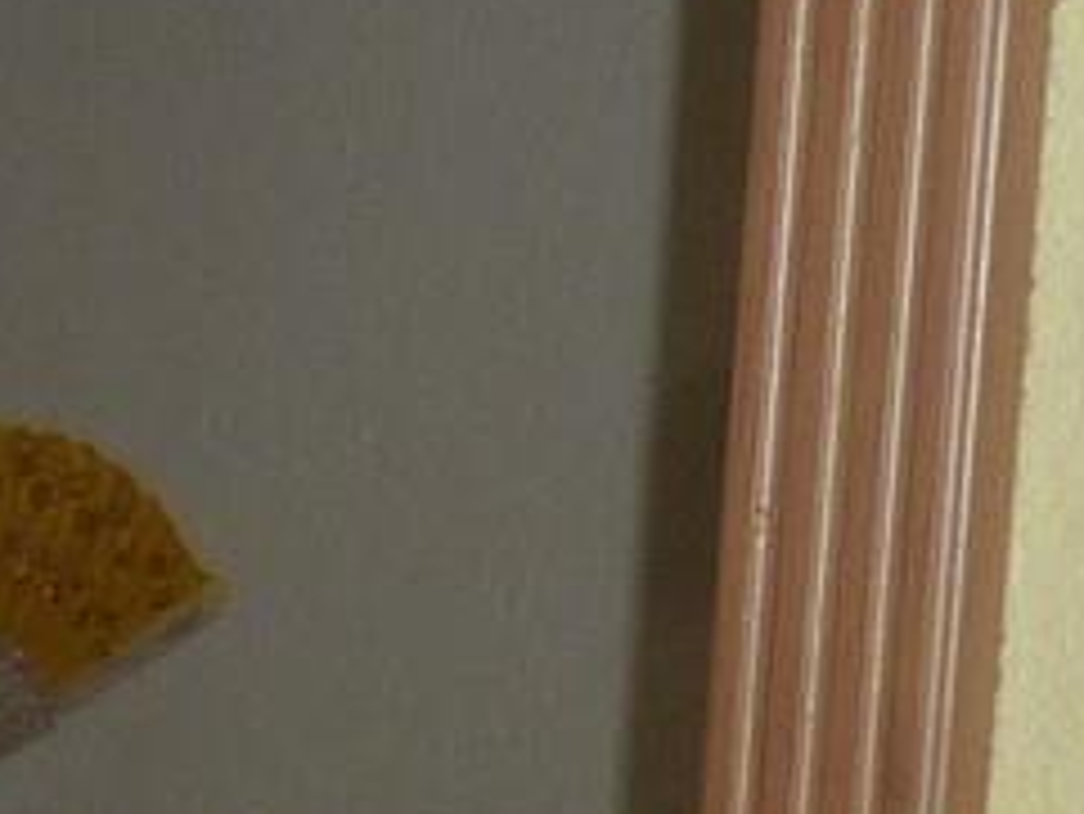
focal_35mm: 166
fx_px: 5201
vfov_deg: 8.6
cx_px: -2388
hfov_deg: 9.1
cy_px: 1412
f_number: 3.3
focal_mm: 4.1
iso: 100
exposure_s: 1/30
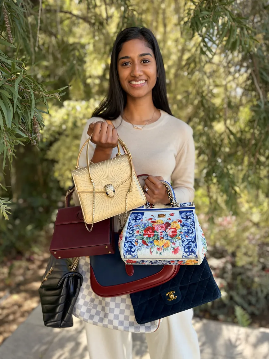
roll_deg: +1.3
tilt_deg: -11.1
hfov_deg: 51.4
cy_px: 185
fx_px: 280
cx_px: 134
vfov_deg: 65.3
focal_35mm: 27
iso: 40
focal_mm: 5.96
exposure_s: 1/210
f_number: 1.6
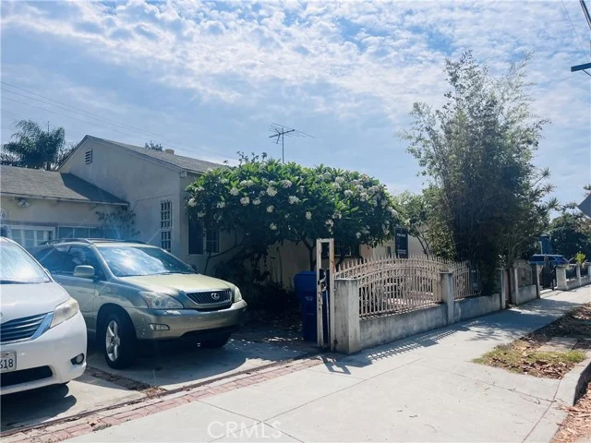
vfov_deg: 53.1
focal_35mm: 26
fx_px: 444
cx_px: 296
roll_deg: +1.0
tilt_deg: +5.4
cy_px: 222
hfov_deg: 67.3
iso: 50
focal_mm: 5.1
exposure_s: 1/9901
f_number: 1.6
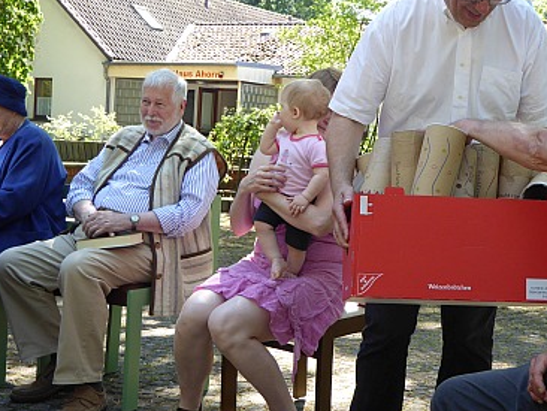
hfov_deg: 31.9
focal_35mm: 60
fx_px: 949
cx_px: 362
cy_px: 175
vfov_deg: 24.4
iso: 100
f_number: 3.7
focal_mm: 6.3
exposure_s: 1/80
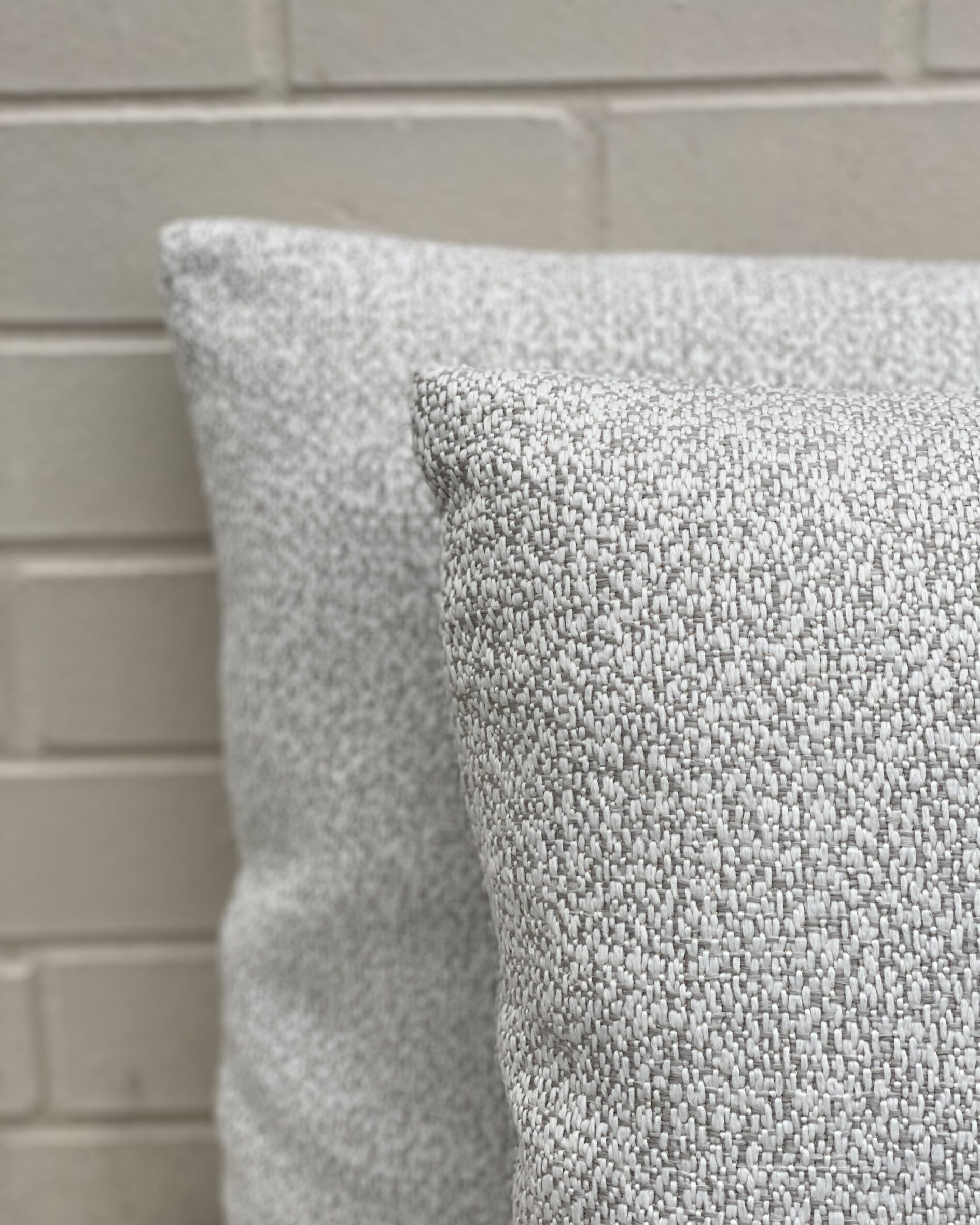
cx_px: 497
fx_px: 1994
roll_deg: +1.2
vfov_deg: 34.1
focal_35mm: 55
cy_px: 589
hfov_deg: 27.6
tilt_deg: -18.5
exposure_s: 1/145
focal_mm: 6
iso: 20
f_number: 2
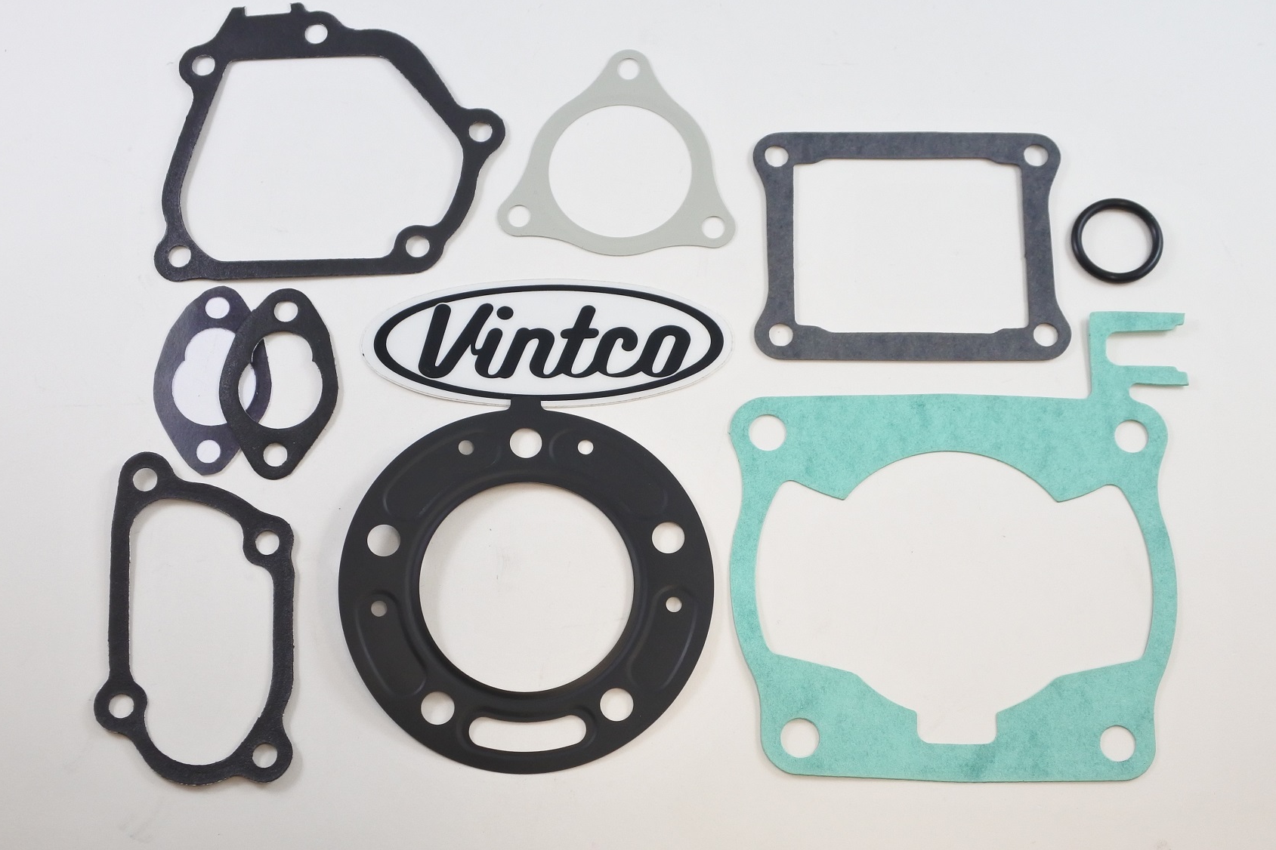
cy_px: 417
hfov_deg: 49.6
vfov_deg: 34.2
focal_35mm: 39
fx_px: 1382
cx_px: 645
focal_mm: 13.4
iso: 400
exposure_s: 1/125
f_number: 4
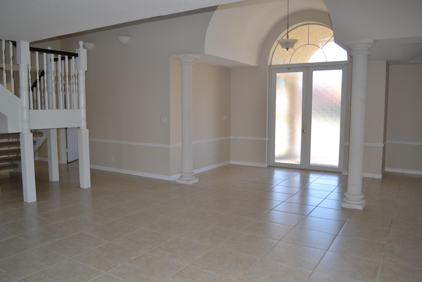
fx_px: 316
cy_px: 141
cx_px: 211
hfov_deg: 67.4
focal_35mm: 27
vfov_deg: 47.9
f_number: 4
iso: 180
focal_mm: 18
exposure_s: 1/125
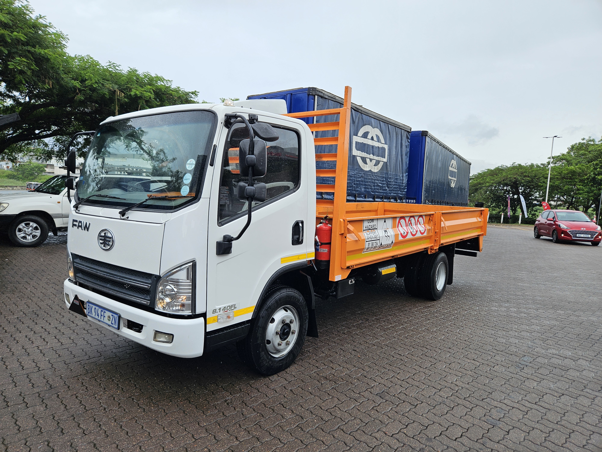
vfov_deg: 58.9
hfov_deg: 73.9
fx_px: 400
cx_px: 301
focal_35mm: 23
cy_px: 226
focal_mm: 5.4
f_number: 1.8
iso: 25
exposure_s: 1/1016
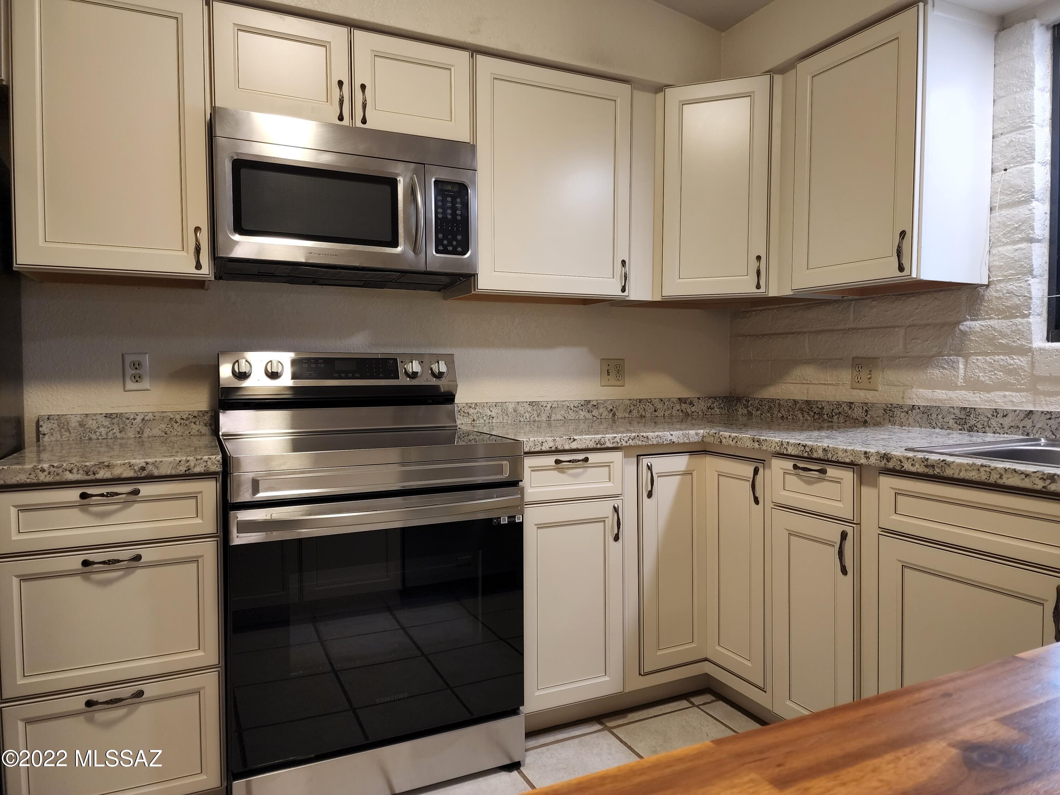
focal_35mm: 23
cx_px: 530
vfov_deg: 58.9
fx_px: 704
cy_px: 398
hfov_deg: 73.9
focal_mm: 6.4
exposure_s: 1/120
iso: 320
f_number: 1.8
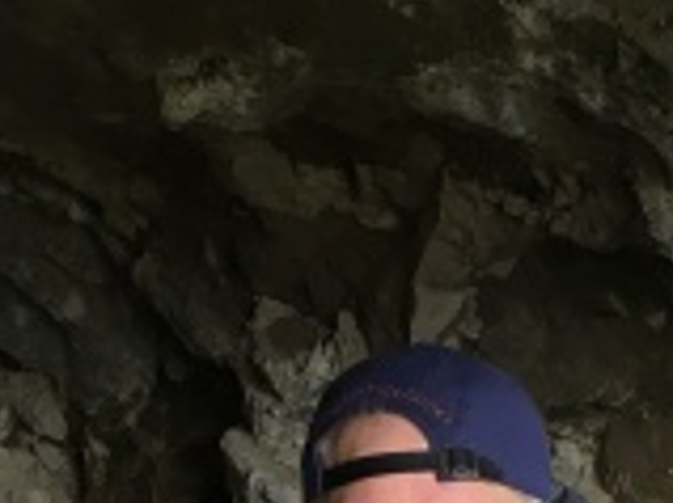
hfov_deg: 16.8
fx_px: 2273
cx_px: 508
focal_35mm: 117
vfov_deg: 12.2
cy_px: 664
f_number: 2.2
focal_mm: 4.15
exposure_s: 1/30
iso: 25
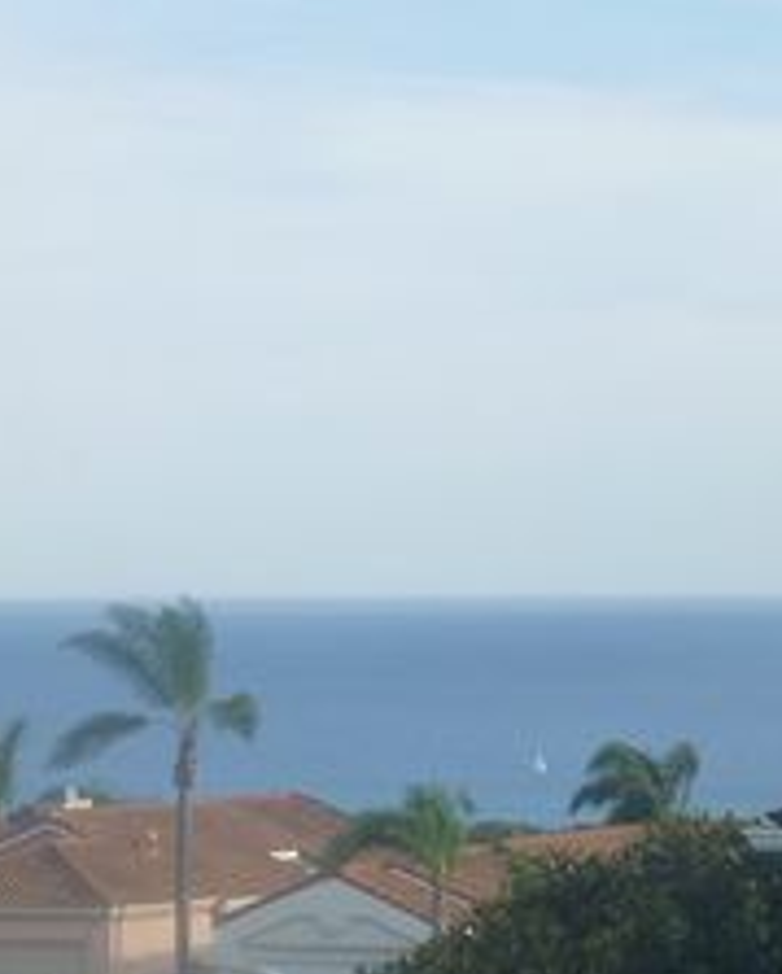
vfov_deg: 8.6
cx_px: 135
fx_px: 6438
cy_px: 675
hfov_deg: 6.9
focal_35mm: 223
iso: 160
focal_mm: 18.2
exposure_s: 1/320
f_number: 5.3
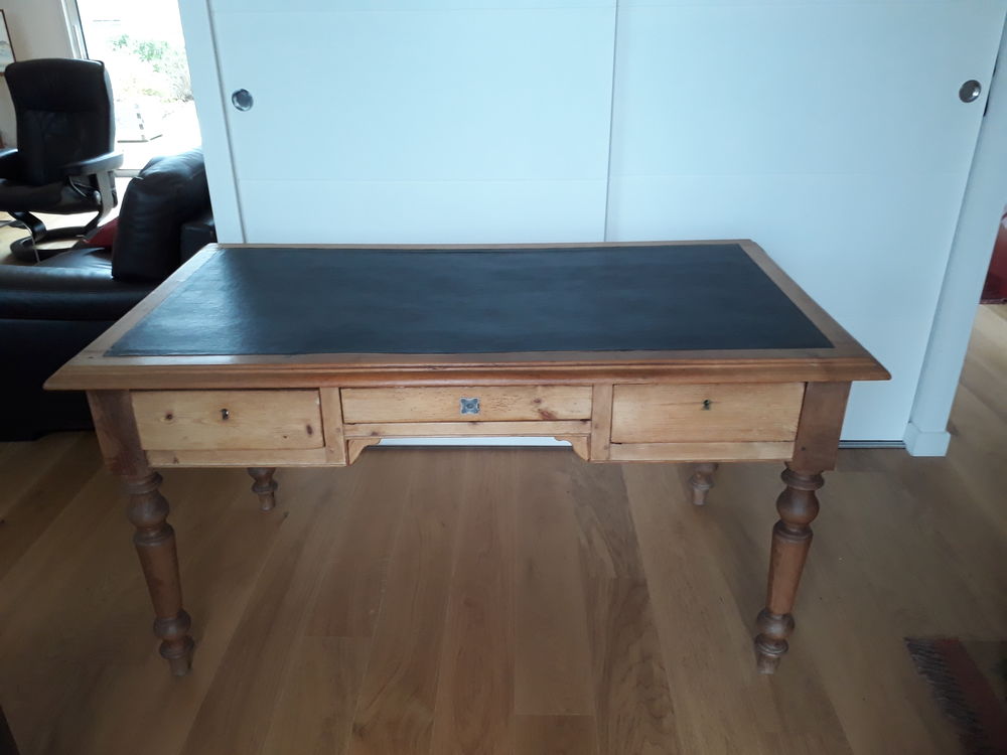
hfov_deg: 65.3
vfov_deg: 51.4
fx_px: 785
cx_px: 504
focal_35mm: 27
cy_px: 378
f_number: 1.9
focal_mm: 3.6
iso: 200
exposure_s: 1/33
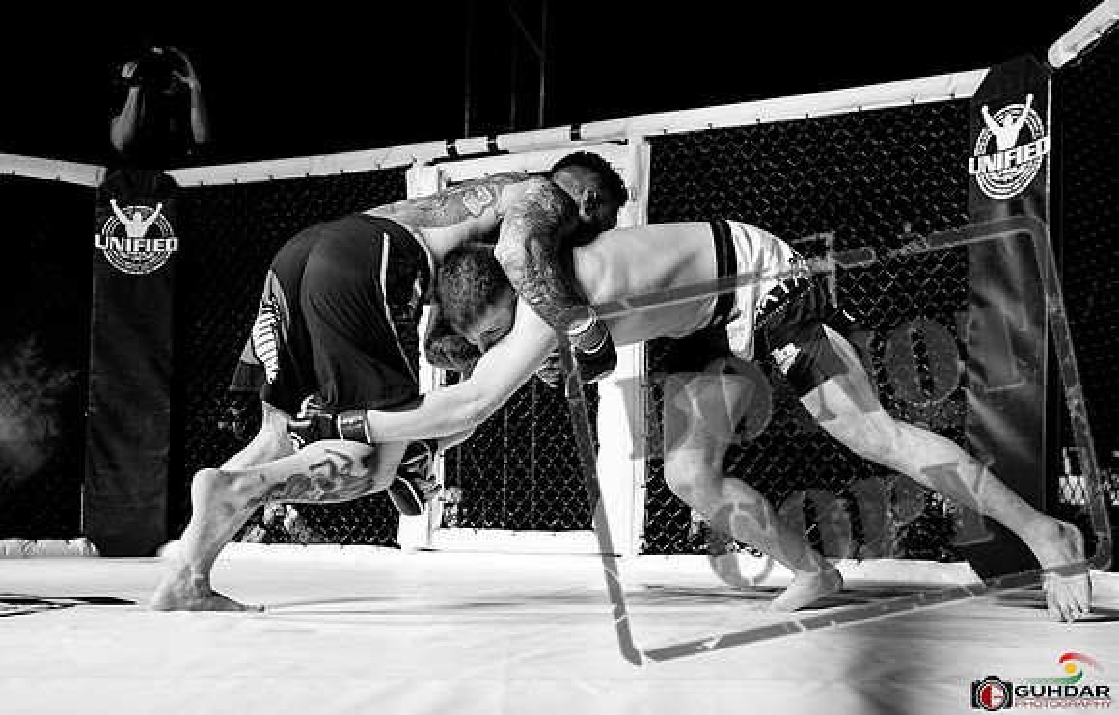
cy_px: 412
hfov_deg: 37.5
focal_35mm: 54
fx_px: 1648
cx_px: 556
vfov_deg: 24.5
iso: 1600
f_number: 4.5
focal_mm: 48
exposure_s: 1/640
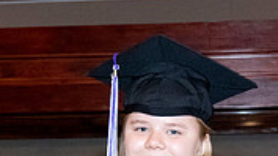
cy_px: 339
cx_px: 165
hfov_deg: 15.4
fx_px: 1031
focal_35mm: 140
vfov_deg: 8.1
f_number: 7.1
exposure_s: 1/200
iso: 6400
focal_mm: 35
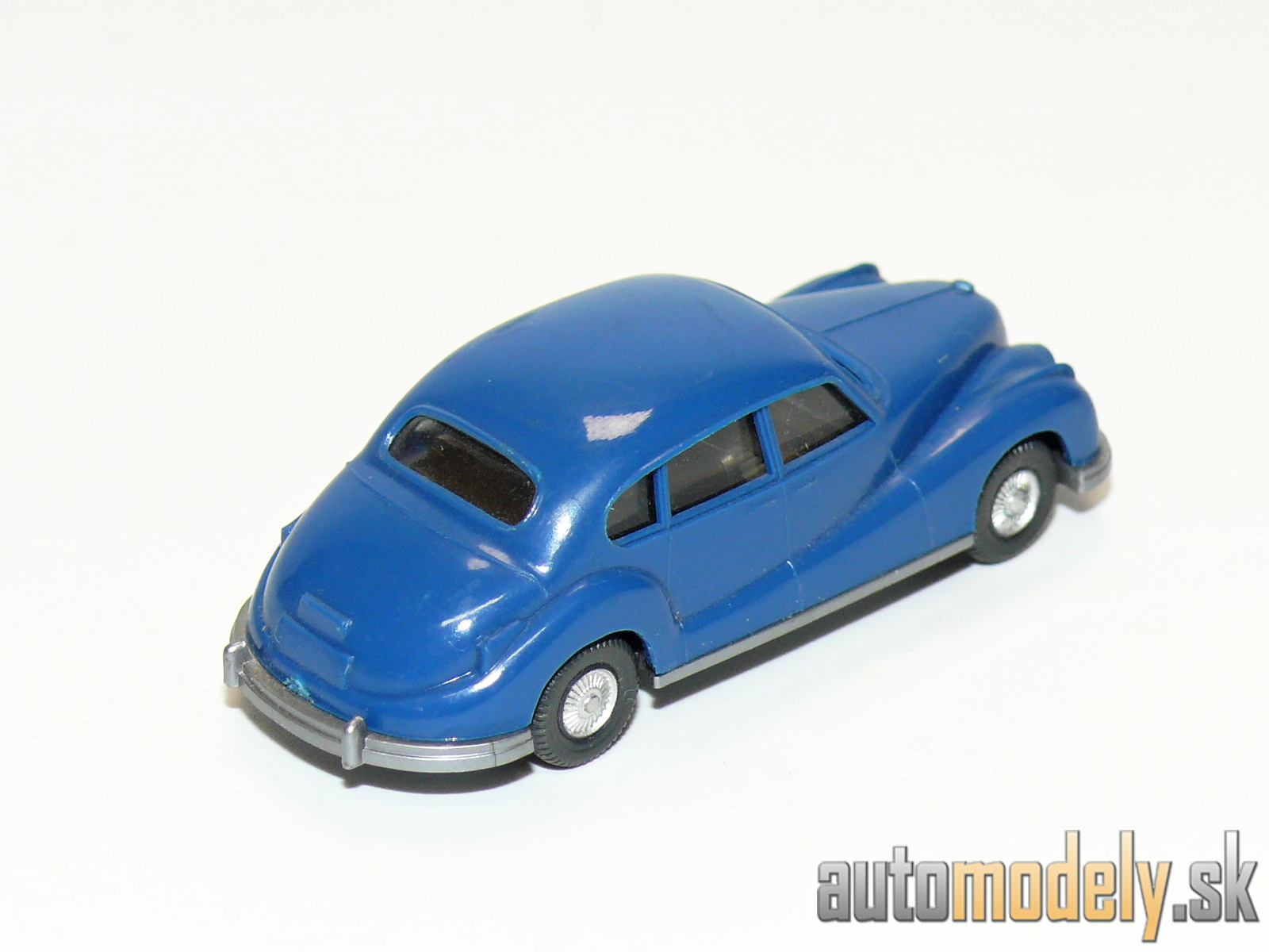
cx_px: 634
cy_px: 476
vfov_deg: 11.1
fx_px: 4912
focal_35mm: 134
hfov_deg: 14.7
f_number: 4
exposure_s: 1/30
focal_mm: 15.9
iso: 100
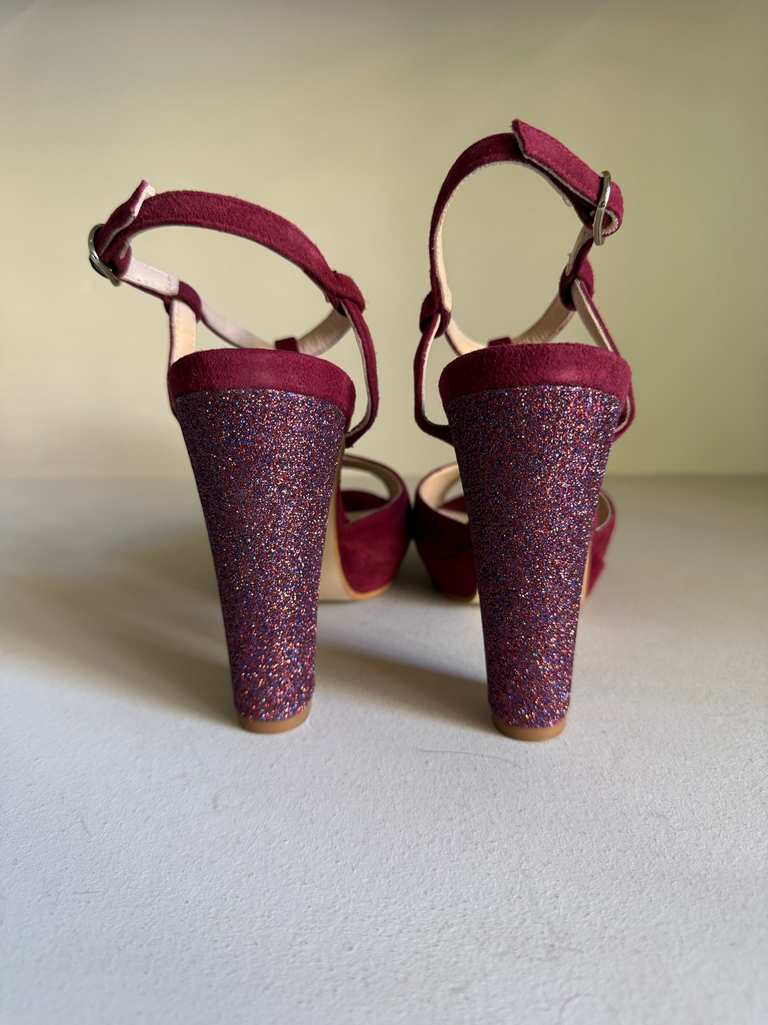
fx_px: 710
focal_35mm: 24
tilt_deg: -14.5
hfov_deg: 56.8
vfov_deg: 71.6
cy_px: 512
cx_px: 384
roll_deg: +0.9
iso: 200
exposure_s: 1/65
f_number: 1.78
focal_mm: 6.76
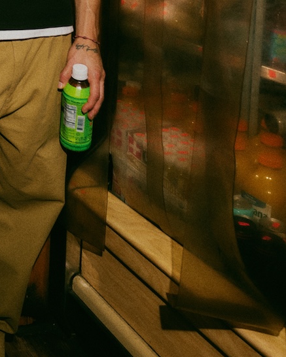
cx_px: -173
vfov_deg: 31.8
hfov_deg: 22.4
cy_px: -36
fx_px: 550
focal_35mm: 52
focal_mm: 14
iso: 125
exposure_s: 1/200
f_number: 4
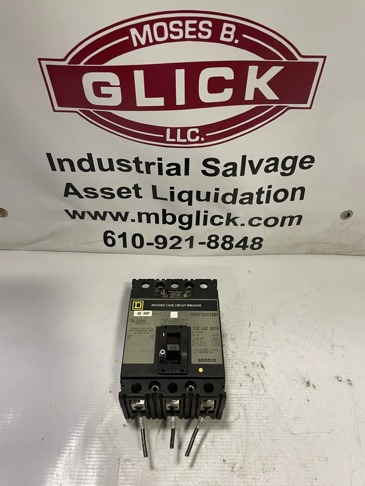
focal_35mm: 26
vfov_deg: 67.3
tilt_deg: -47.9
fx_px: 366
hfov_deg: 53.1
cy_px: 243
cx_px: 182
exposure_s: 1/60
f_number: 1.6
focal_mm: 4.2
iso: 125
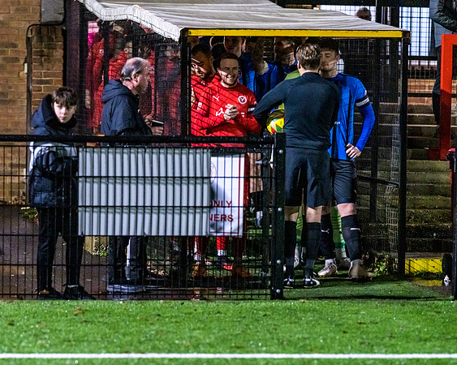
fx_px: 2509
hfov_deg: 10.4
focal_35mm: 186
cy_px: 209
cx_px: 166
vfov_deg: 8.3
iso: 8000
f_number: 2.5
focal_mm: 135
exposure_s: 1/640
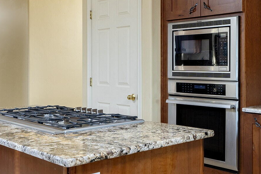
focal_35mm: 47
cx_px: 163
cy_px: 75
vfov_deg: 28.6
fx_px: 341
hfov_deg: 41.6
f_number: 7.1
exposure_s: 1/20
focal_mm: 15
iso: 200
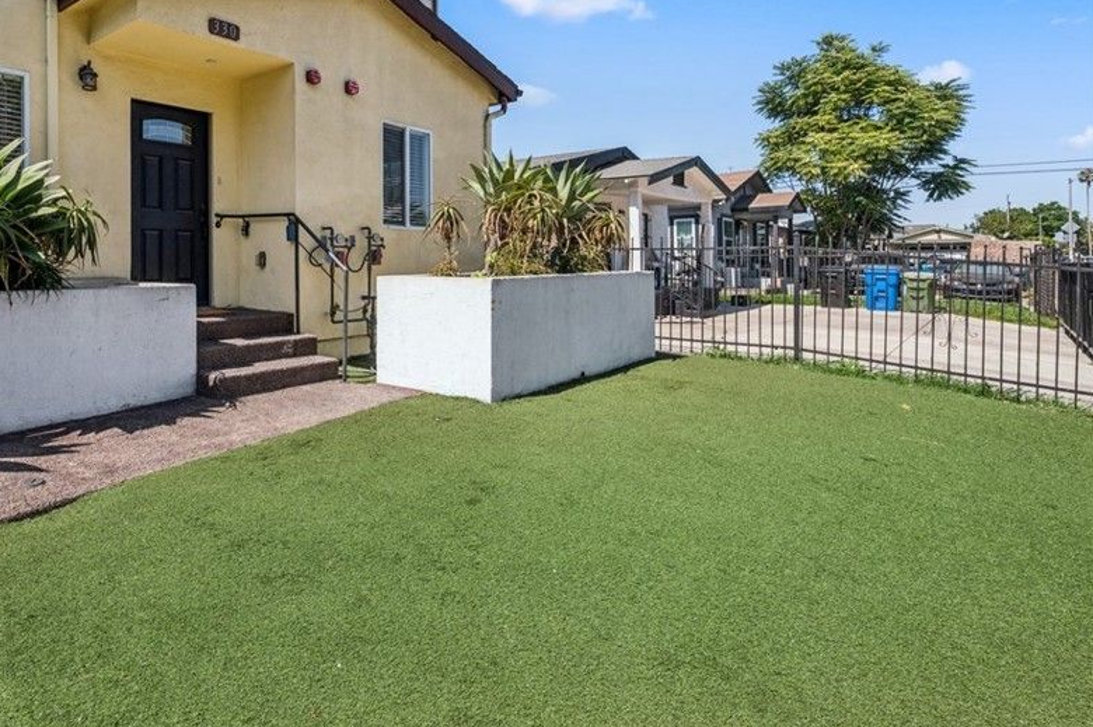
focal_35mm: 21
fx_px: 637
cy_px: 263
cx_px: 378
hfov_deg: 79.0
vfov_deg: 58.5
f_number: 9
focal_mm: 16
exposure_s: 1/200
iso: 125
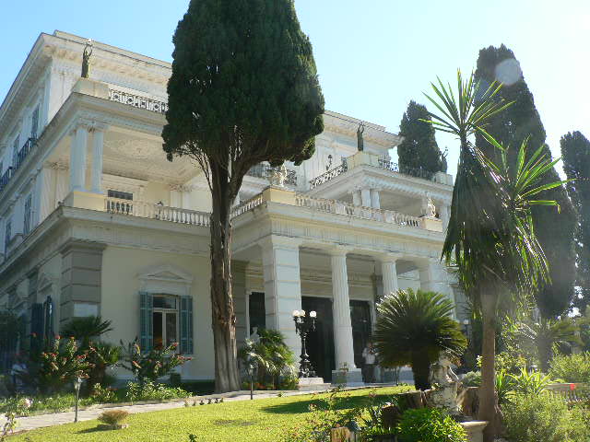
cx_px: 295
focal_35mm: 36
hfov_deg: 51.4
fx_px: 614
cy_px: 221
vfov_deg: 39.7
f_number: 4
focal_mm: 6
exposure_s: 1/250
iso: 80
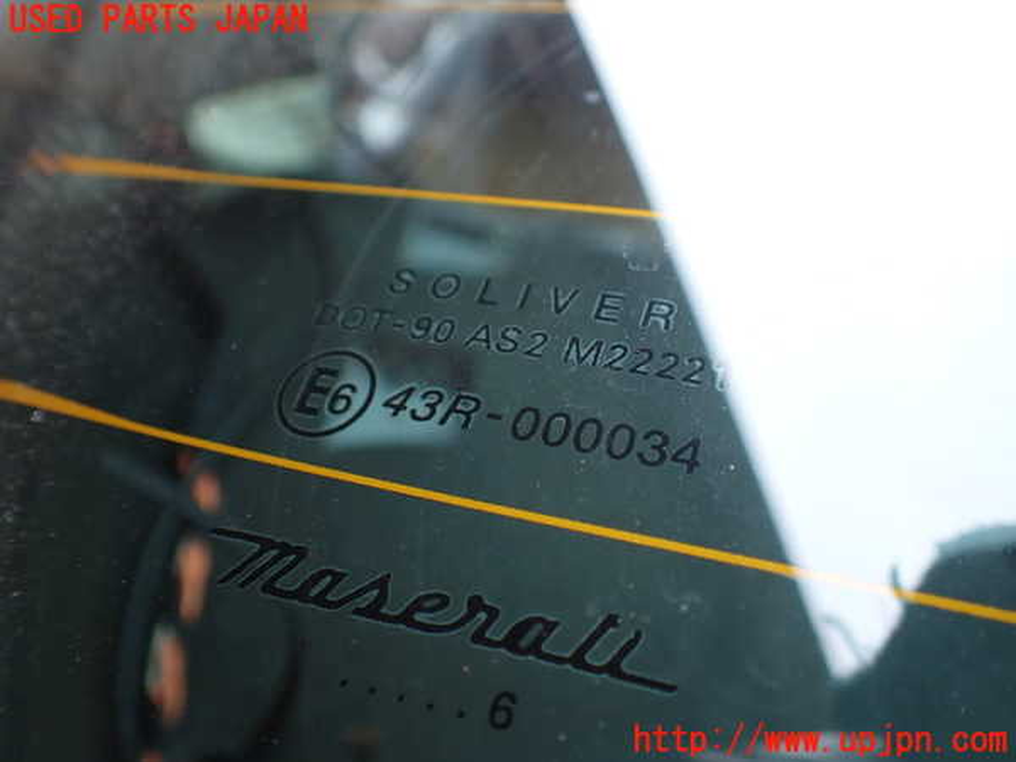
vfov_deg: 46.8
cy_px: 381
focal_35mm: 30
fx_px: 881
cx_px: 508
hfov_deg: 60.0
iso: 125
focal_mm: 5.4
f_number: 2.3
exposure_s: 1/125
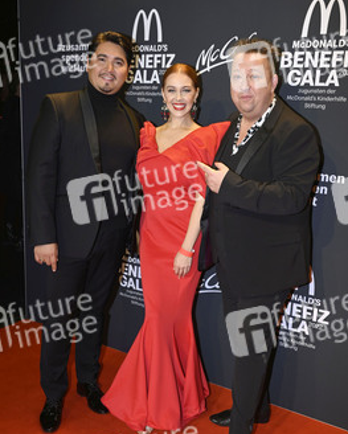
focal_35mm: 40
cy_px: 259
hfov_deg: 37.4
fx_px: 514
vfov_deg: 45.5
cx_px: 173
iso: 500
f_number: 6.3
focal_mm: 35
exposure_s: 1/60
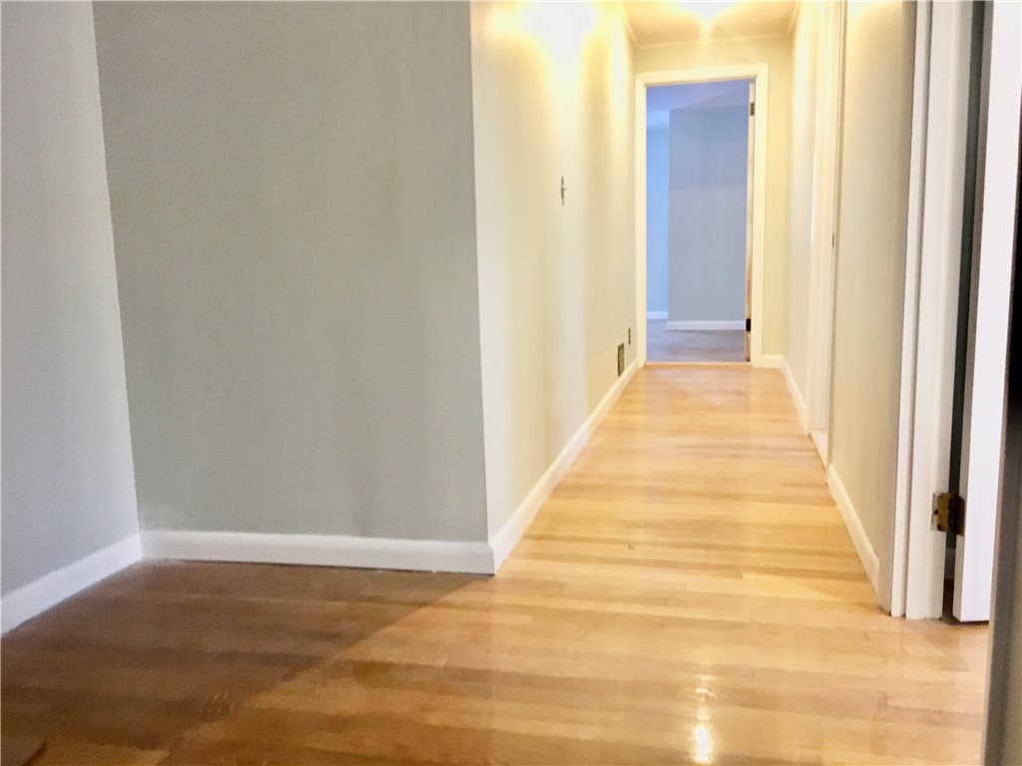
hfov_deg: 61.7
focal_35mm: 29
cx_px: 511
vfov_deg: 48.2
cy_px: 383
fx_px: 856
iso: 200
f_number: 2.2
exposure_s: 1/20
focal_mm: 4.15
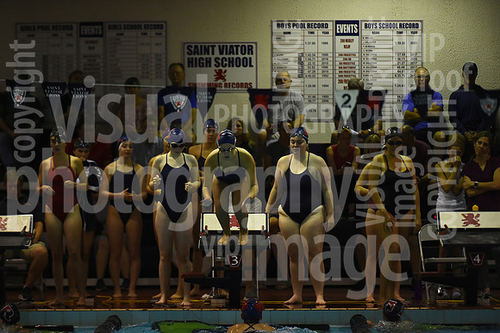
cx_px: 250
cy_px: 166
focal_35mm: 200
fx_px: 2776
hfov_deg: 10.3
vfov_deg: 6.9
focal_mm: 200
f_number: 2.8
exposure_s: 1/1000
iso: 6400
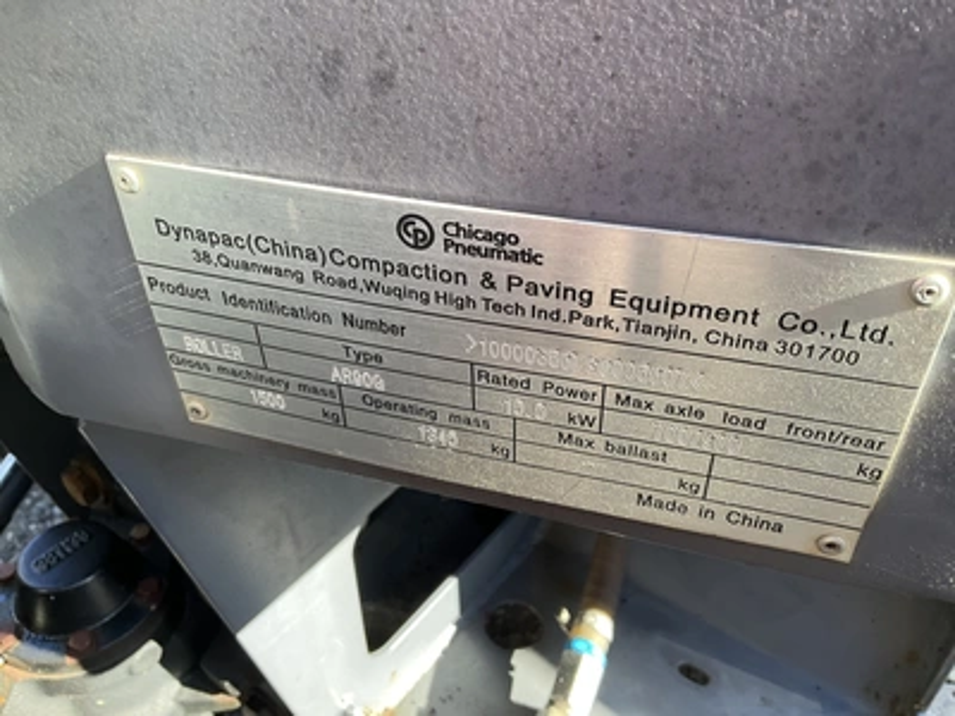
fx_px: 800
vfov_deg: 48.2
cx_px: 478
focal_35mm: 29
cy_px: 358
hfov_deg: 61.7
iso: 40
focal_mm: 3
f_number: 1.8
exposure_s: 1/122
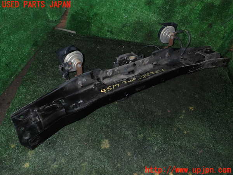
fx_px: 202
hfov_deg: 60.0
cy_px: 88
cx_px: 116
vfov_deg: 46.8
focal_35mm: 30
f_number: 6.3
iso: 200
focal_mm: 5.4
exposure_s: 1/30
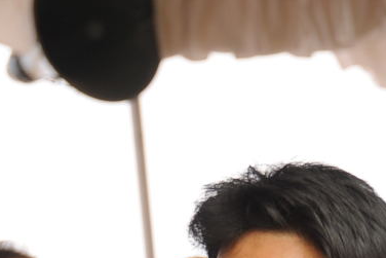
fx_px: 5470
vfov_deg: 2.7
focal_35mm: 510
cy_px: 538
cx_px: 322
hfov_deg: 4.0
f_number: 5.6
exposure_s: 1/125
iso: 400
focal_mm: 120
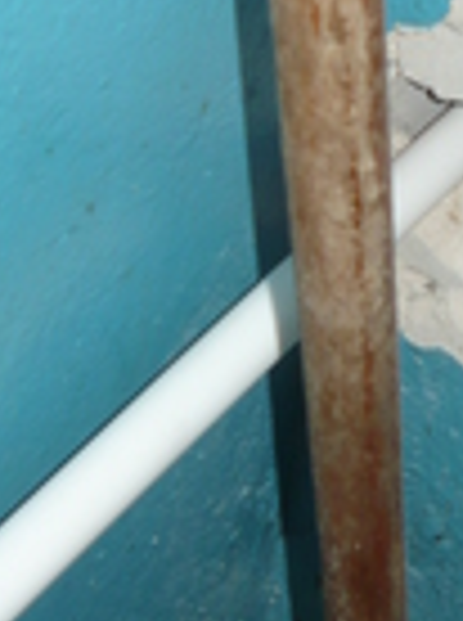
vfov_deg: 18.2
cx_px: 490
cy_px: 171
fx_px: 1932
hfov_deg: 13.4
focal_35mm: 108
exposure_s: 1/30
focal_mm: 5.5
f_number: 2.8
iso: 100
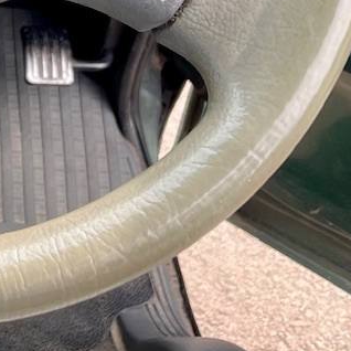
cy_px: -124
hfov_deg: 16.6
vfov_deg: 18.0
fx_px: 1021
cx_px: -258
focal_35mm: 89
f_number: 1.6
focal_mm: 5.1
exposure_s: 1/227
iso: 32
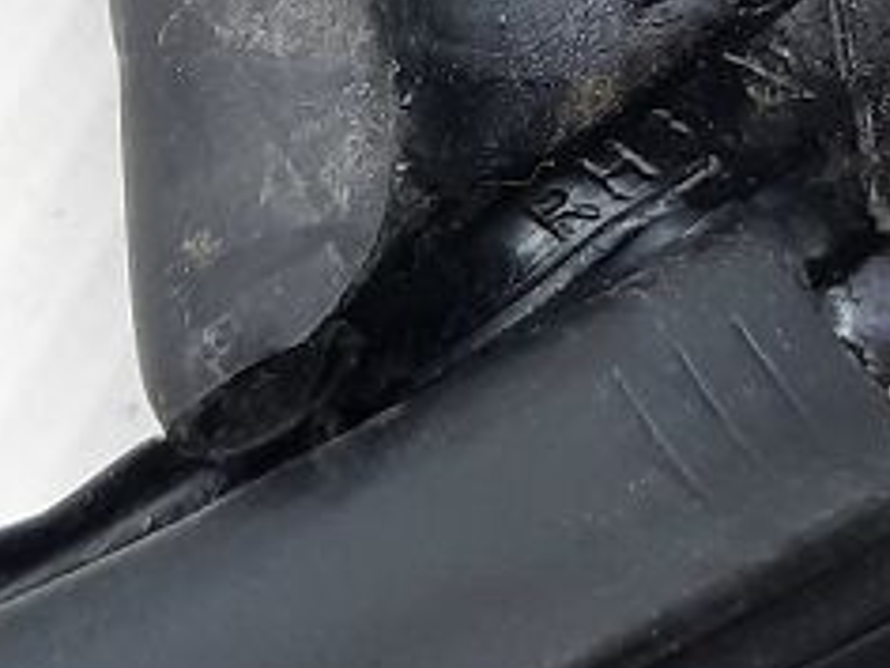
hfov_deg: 15.5
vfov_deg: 11.3
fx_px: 3265
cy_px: -298
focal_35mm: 127
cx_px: 441
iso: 160
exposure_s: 1/50
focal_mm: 4.6
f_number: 2
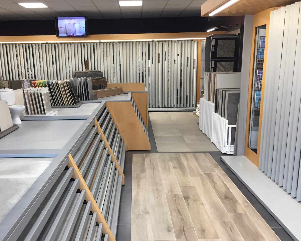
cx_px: 130
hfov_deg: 52.7
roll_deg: +0.0
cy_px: 129
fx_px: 303
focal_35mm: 34
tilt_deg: -11.8
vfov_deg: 43.3
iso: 64
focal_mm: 4.15
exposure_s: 1/33
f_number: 2.2
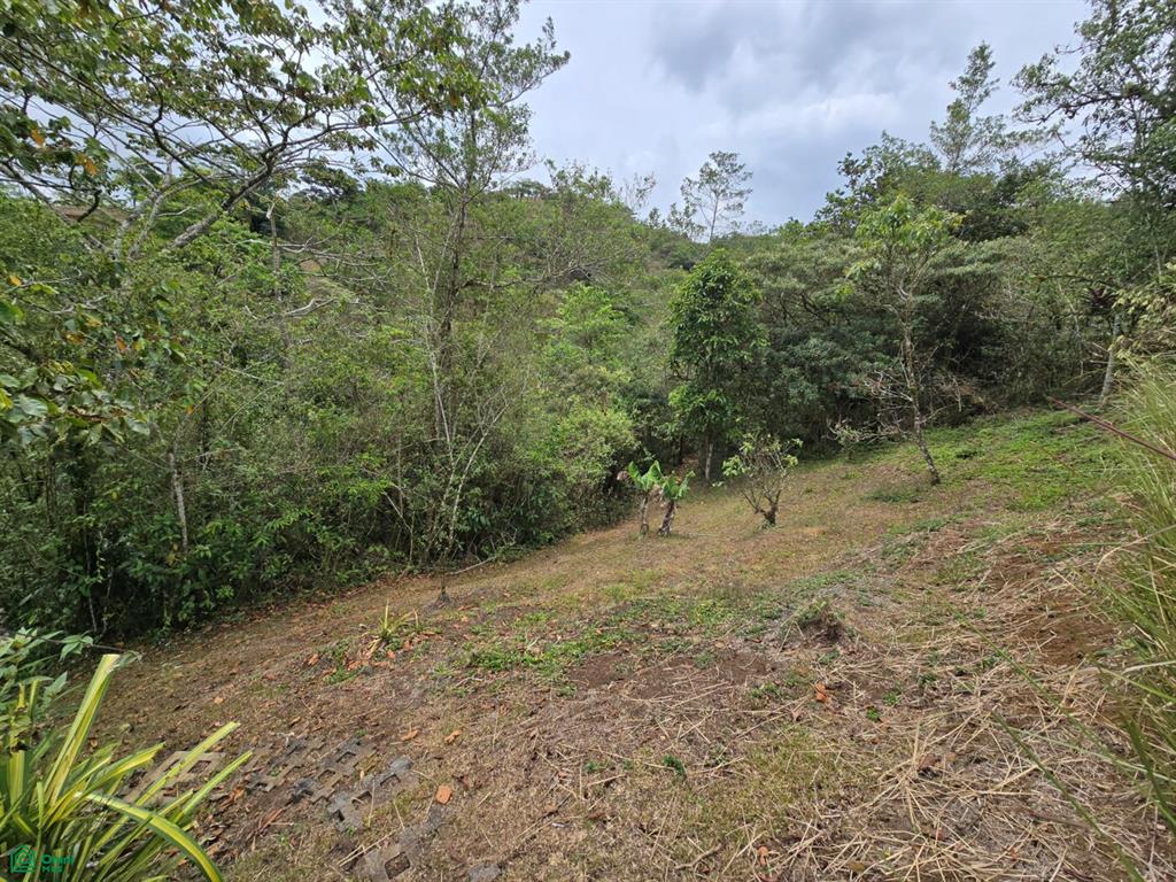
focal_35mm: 13
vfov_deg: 89.9
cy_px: 441
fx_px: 442
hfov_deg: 106.2
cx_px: 588
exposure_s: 1/2088
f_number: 2.2
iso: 50
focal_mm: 2.2
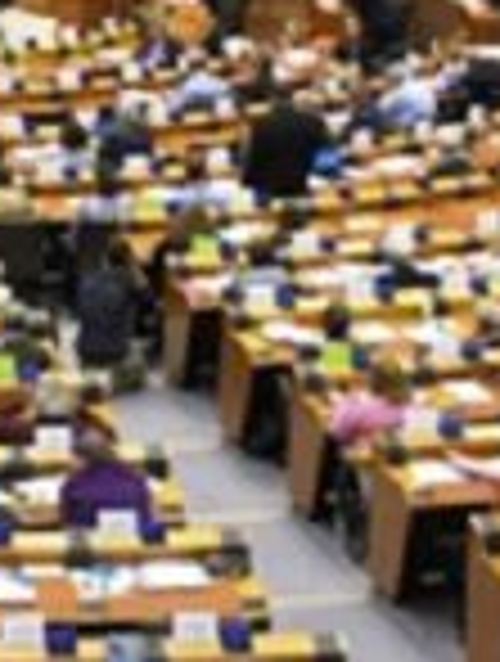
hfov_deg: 9.8
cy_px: 16
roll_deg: +0.6
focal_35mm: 151
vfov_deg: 12.9
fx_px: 2896
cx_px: -68
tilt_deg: -11.0
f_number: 2.2
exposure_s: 1/33
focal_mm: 4.15
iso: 32
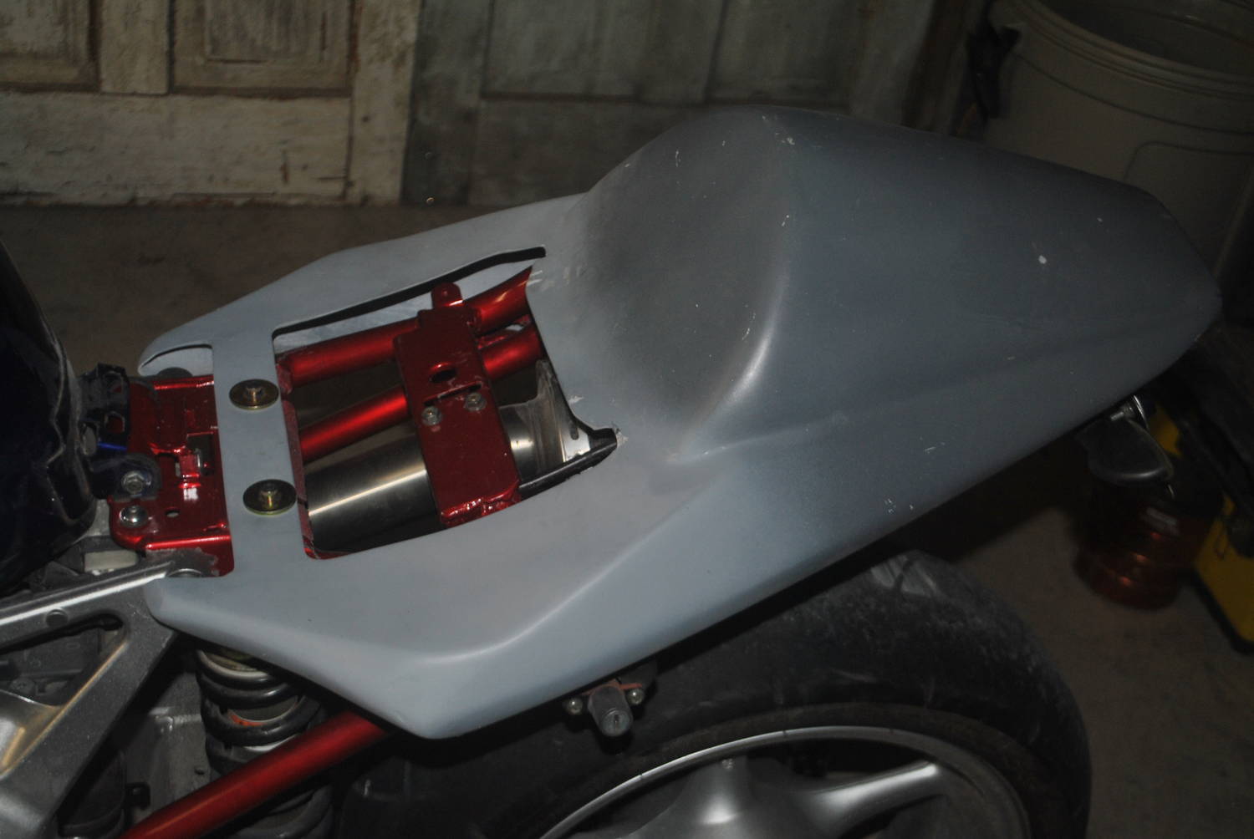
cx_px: 627
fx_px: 1674
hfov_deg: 41.1
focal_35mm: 48
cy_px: 420
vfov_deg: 28.1
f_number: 4.8
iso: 200
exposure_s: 1/60
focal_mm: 32
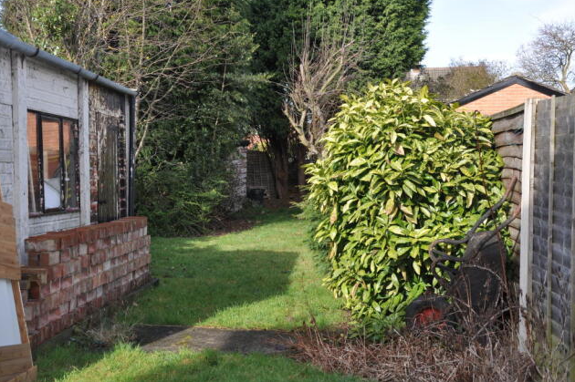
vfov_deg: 26.9
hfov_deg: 39.6
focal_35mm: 50
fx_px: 798
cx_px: 282
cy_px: 185
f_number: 7.1
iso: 200
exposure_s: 1/200
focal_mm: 32
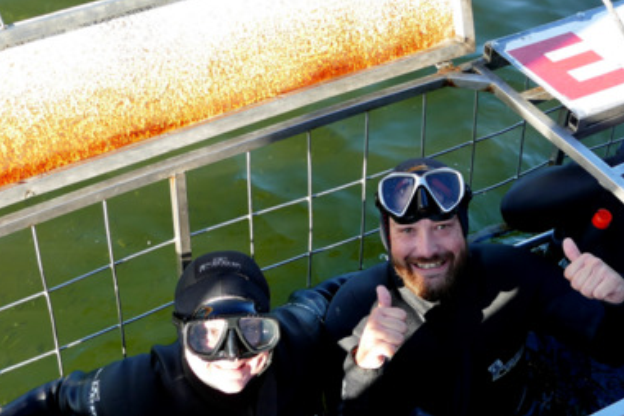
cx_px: 349
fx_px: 901
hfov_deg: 38.1
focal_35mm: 52
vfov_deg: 25.6
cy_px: 323
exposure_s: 1/320
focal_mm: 11.86
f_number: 3
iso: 125
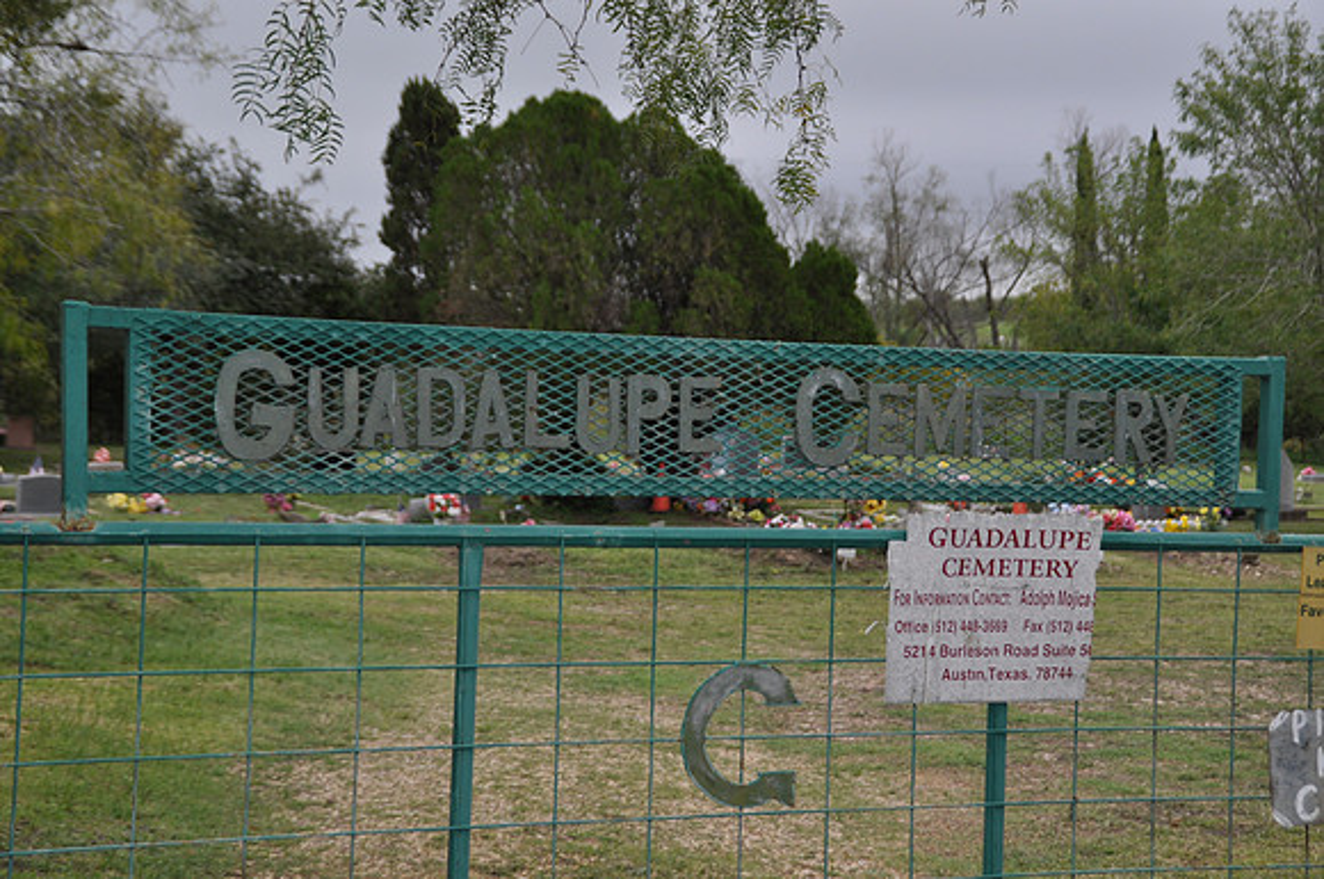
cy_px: 440
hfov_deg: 31.9
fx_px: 2314
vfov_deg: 21.5
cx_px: 662
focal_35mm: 63
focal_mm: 42
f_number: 5
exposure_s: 1/200
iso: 200
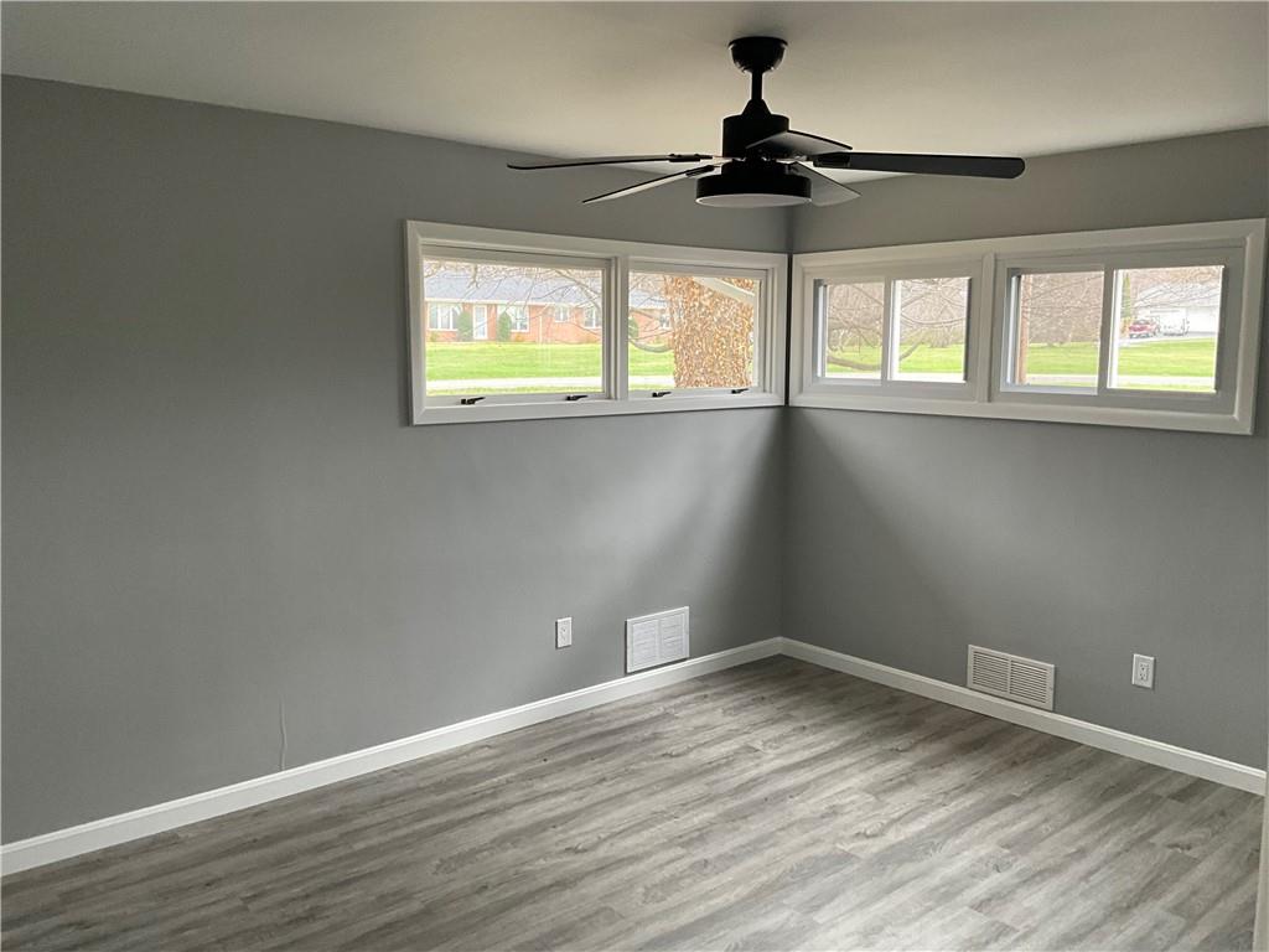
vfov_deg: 48.2
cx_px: 634
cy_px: 476
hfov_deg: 61.7
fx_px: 1063
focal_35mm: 29
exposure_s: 1/60
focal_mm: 3
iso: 80
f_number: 1.8
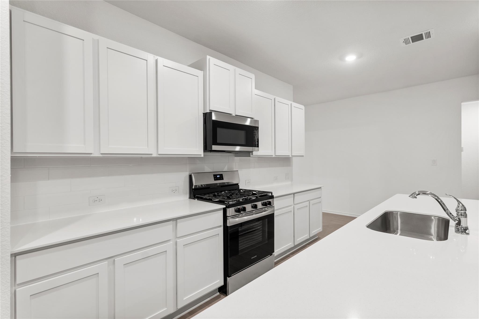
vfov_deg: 73.7
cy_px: 160
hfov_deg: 96.8
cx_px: 240
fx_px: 213
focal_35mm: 16
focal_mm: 16
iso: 200
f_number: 8
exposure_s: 1/2
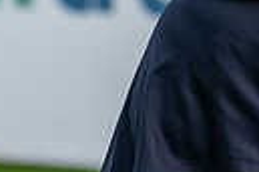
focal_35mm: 1671
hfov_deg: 1.2
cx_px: 117
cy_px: -273
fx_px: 12021
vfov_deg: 0.8
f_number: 5.6
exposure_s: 1/640
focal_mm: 300
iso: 400
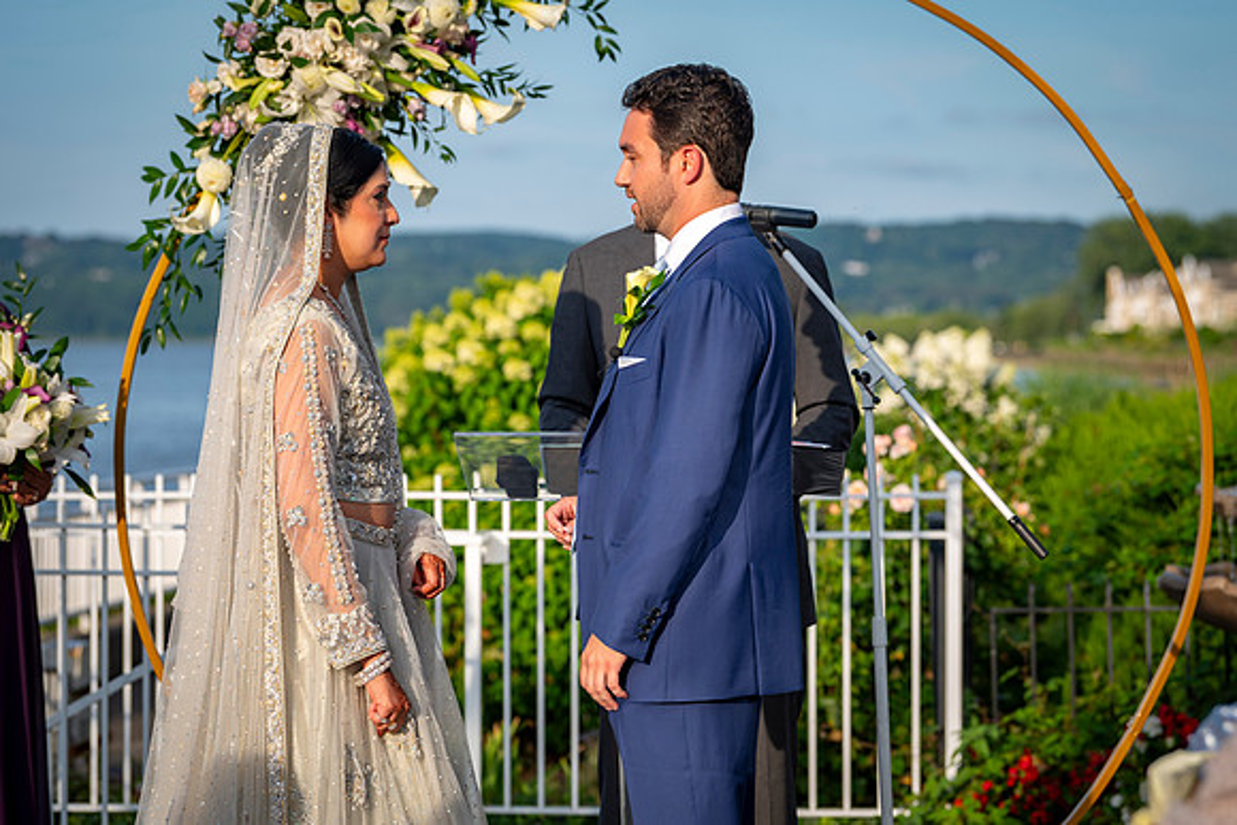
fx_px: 3692
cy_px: 413
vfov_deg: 12.8
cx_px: 613
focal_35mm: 107
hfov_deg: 19.0
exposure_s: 1/800
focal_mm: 102
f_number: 4.5
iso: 160
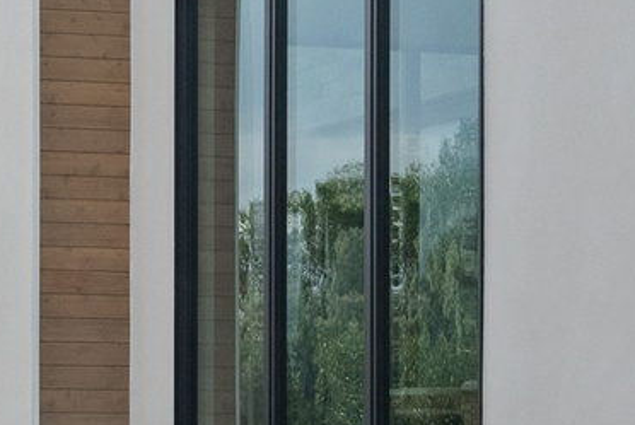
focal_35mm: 165
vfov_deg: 8.1
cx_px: -422
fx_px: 2914
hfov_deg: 11.7
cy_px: 752
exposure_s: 1/200
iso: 800
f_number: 8
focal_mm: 30
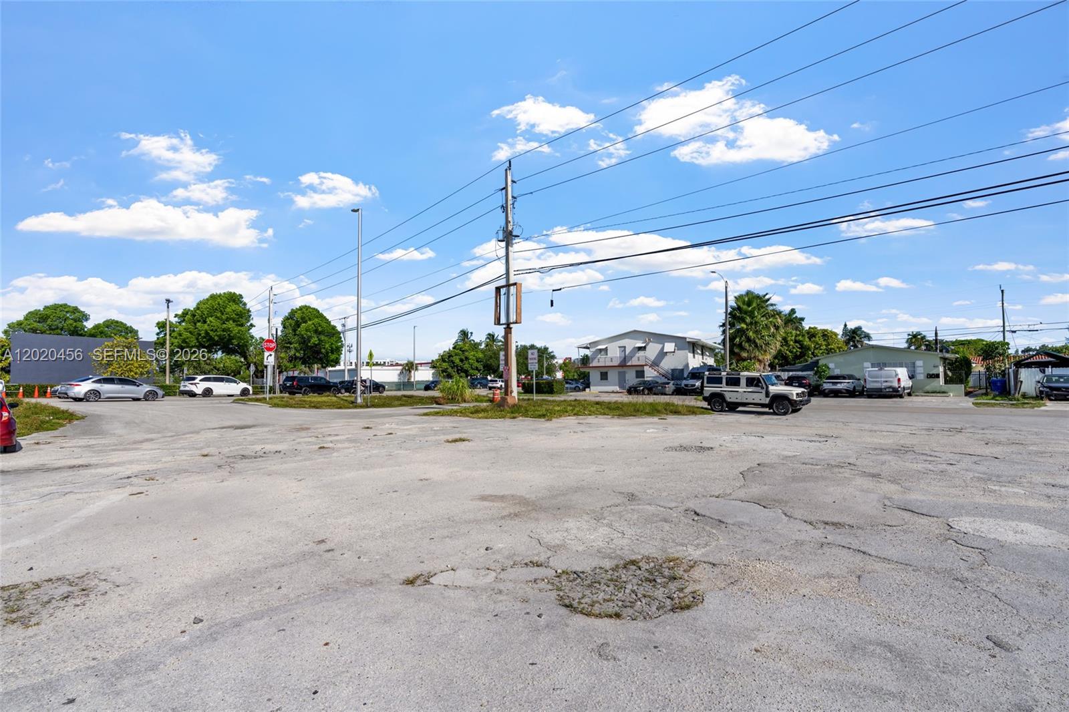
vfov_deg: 73.7
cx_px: 534
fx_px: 475
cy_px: 356
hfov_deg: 96.7
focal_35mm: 16
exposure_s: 1/400
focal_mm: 16
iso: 200
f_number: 9
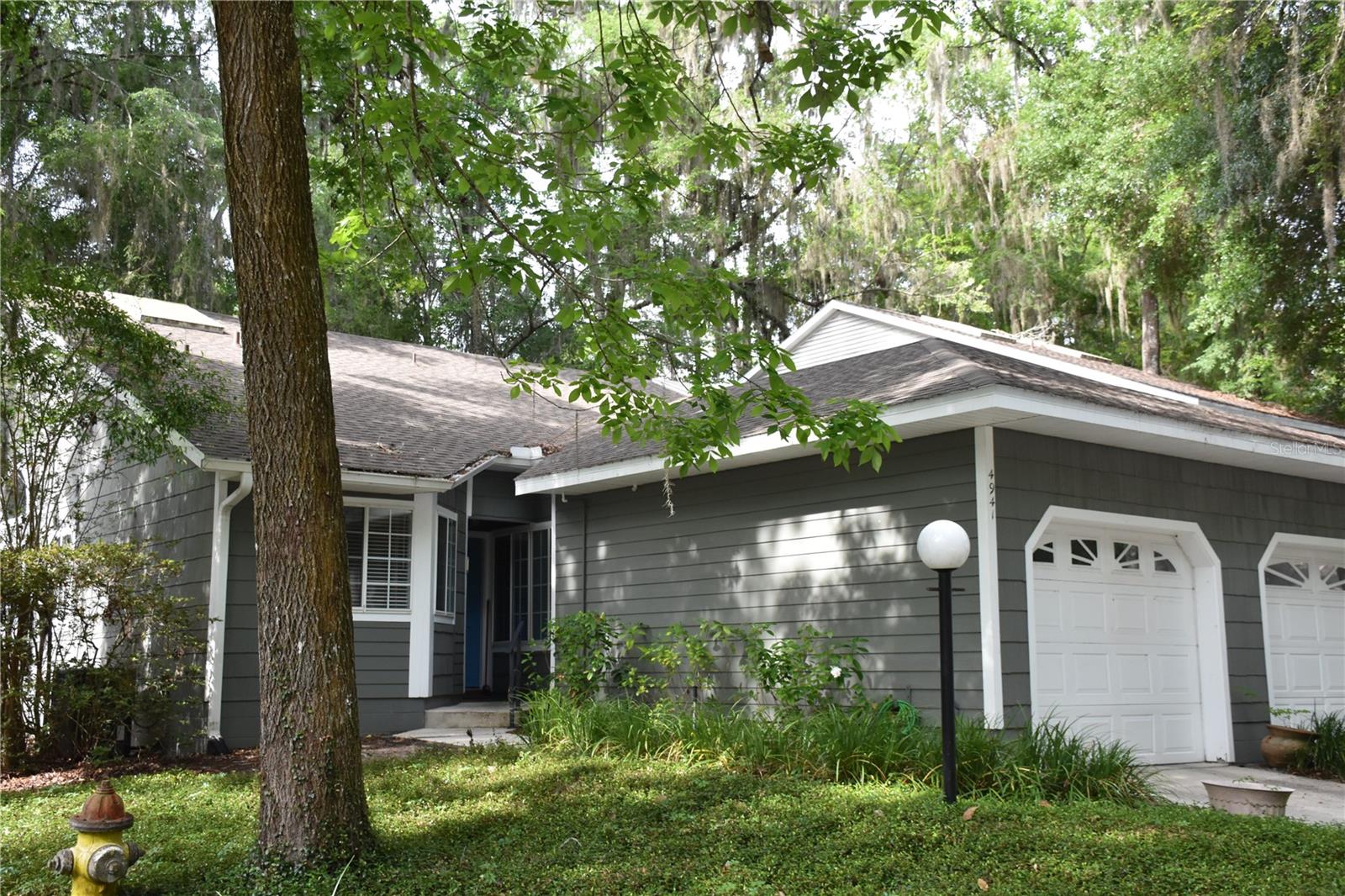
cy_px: 448
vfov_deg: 34.2
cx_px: 672
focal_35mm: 39
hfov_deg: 49.6
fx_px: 1457
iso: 800
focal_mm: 26
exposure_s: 1/160
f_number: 6.3
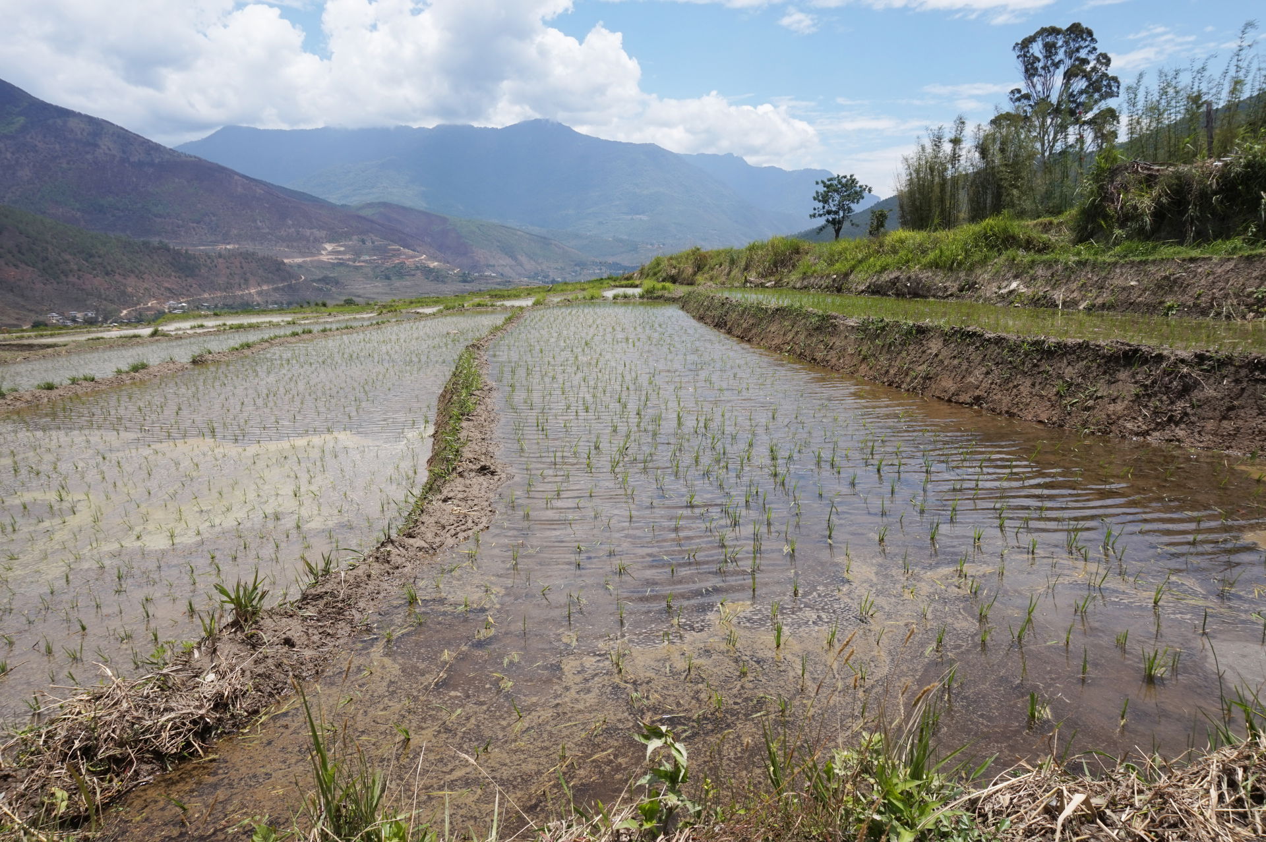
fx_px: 844
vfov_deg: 53.1
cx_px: 633
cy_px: 421
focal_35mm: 24
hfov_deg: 73.8
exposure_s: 1/200
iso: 100
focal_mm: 16
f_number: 11
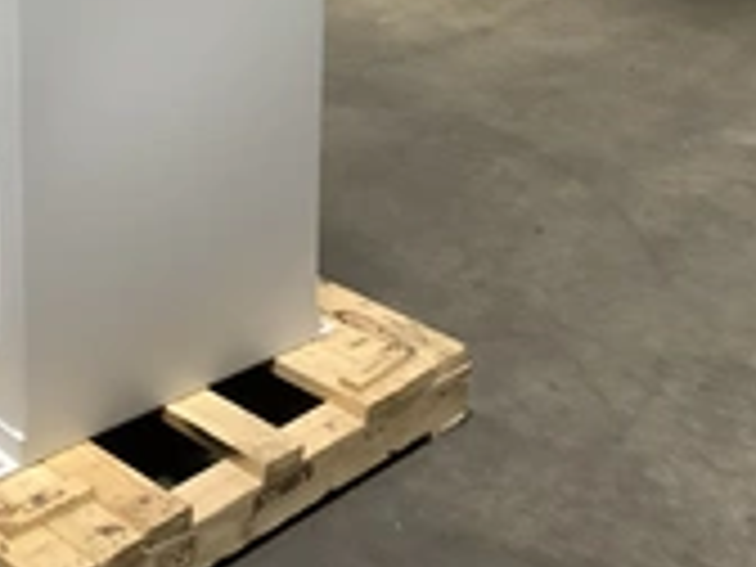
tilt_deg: -15.5
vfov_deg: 19.0
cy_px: -81
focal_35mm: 74
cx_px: 45
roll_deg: +0.8
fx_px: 1616
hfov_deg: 25.3
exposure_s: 1/30
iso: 500
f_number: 2.4
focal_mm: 3.3
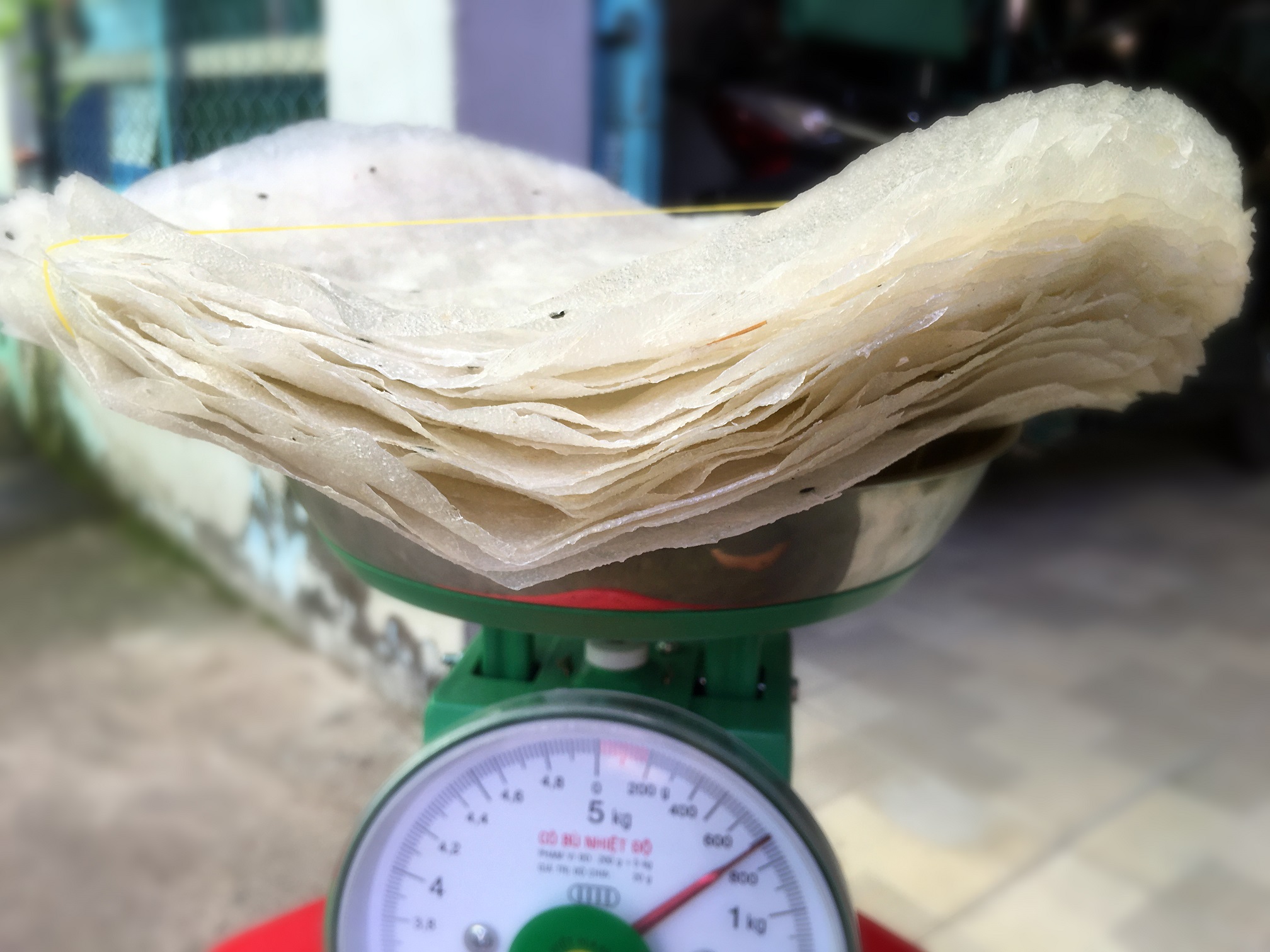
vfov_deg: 48.2
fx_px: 1064
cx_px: 635
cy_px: 476
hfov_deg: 61.7
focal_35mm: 29
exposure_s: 1/100
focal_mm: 4.15
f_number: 2.2
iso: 25
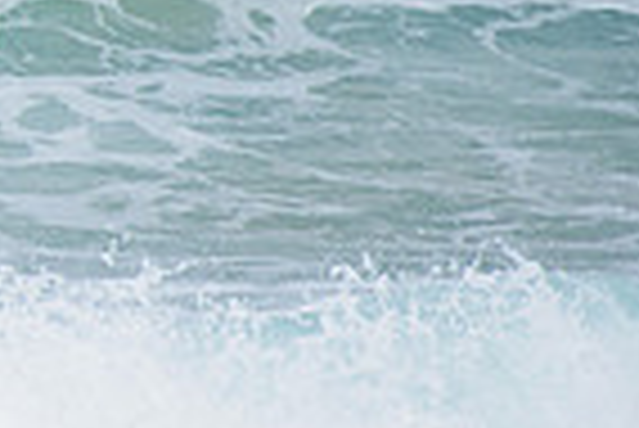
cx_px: -612
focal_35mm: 2040
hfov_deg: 1.0
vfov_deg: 0.7
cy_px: -160
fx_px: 36246
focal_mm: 500
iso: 220
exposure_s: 1/2000
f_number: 5.6
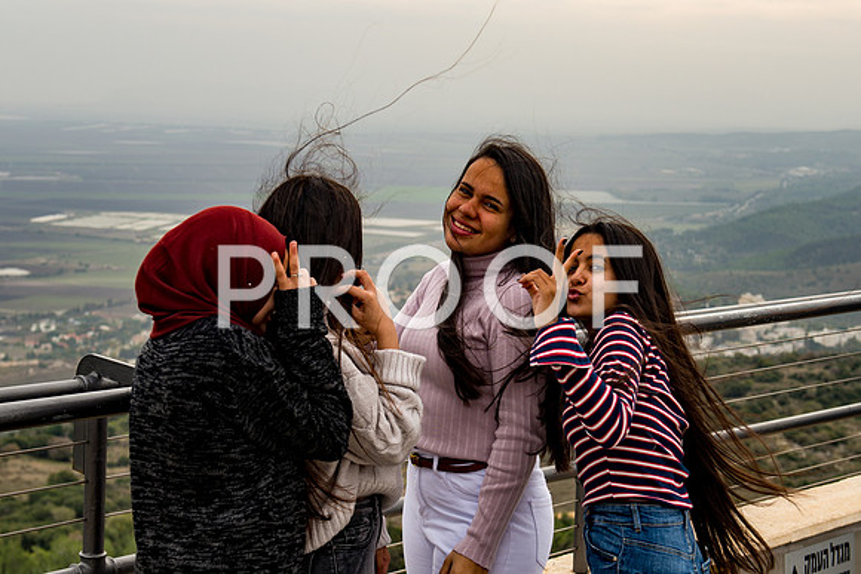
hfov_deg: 28.2
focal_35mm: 72
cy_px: 287
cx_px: 430
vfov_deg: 19.0
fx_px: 1714
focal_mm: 48
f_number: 3.5
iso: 100
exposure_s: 1/400
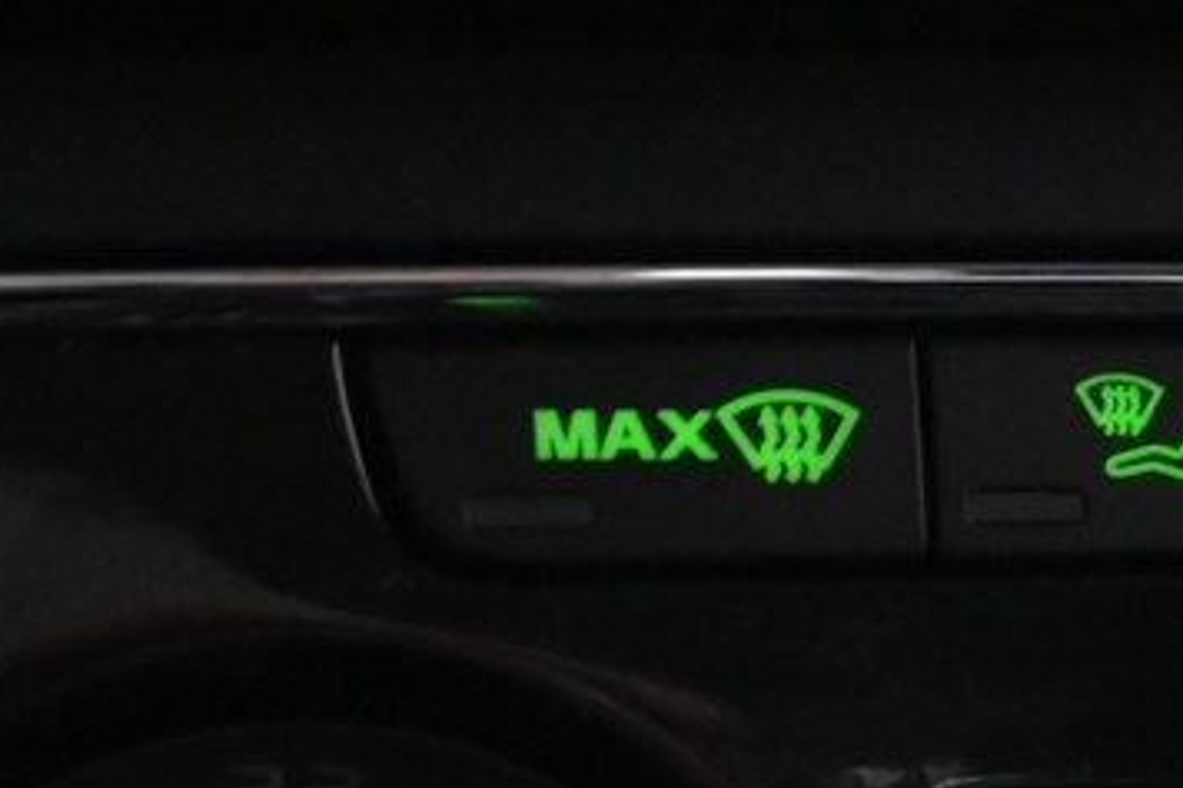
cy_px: 871
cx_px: 1738
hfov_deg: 10.4
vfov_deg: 7.1
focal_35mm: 191
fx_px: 6273
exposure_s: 1/50
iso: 4000
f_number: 4.5
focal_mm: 28
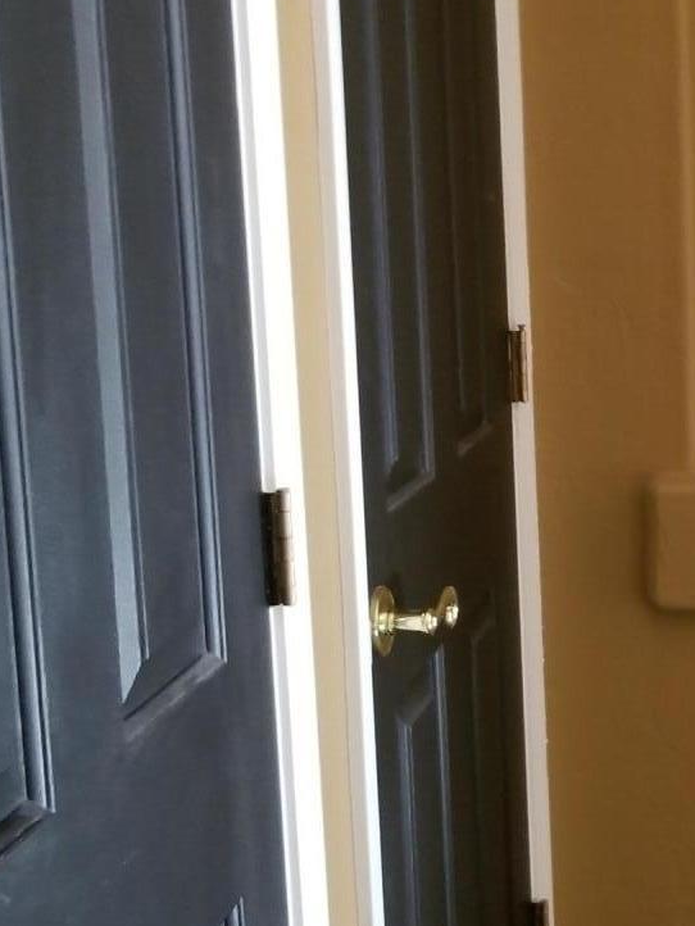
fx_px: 1926
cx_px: 646
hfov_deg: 20.0
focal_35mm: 72
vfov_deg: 27.0
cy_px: 482
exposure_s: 1/15
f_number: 1.7
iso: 250
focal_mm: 4.25
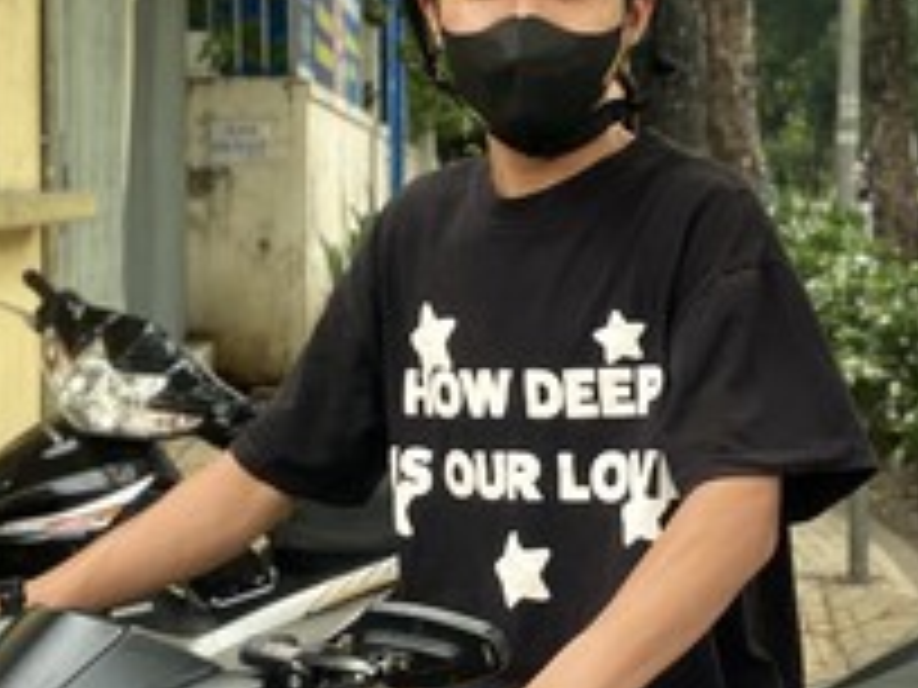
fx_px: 2228
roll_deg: -2.1
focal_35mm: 84
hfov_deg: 22.8
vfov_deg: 17.5
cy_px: 263
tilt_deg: -1.4
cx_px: 788
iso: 40
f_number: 1.8
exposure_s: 1/121
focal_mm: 4.25
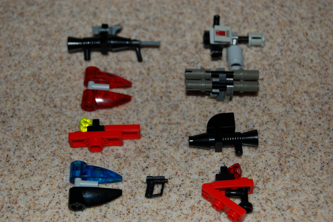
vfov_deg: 16.5
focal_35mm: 82
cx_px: 166
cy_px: 111
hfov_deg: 24.6
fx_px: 762
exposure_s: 1/60
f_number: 5.6
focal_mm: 55
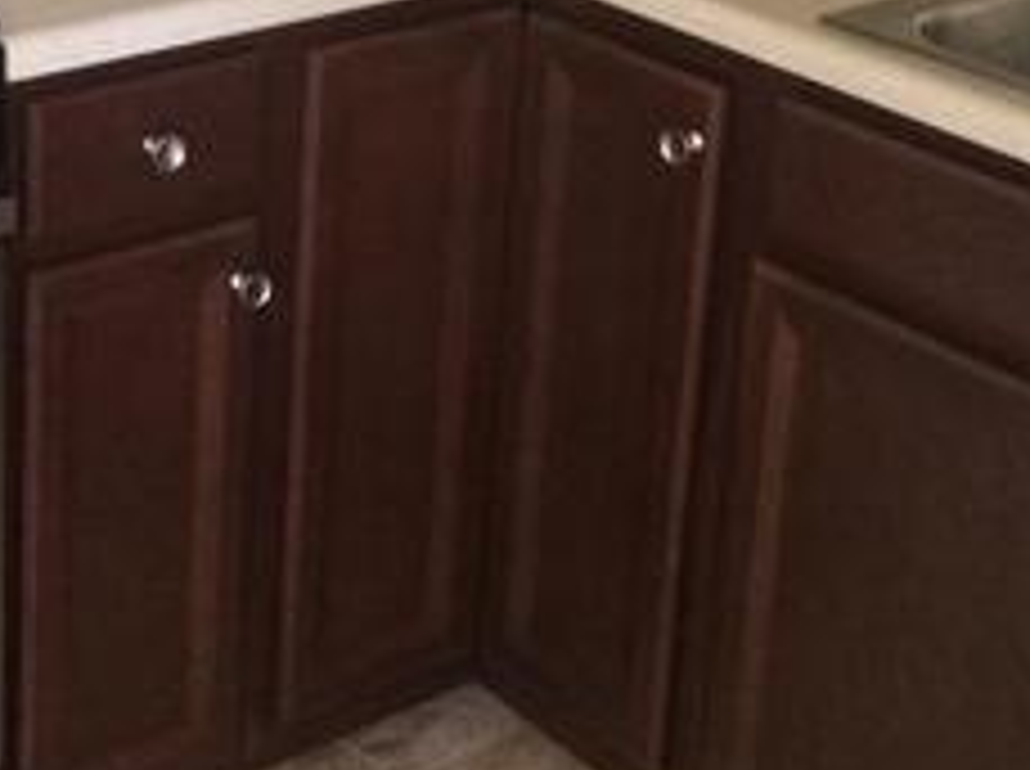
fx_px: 2495
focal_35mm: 84
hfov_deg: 22.9
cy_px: -36
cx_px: 180
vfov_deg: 17.1
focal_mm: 4.12
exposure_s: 1/30
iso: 320
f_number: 2.2
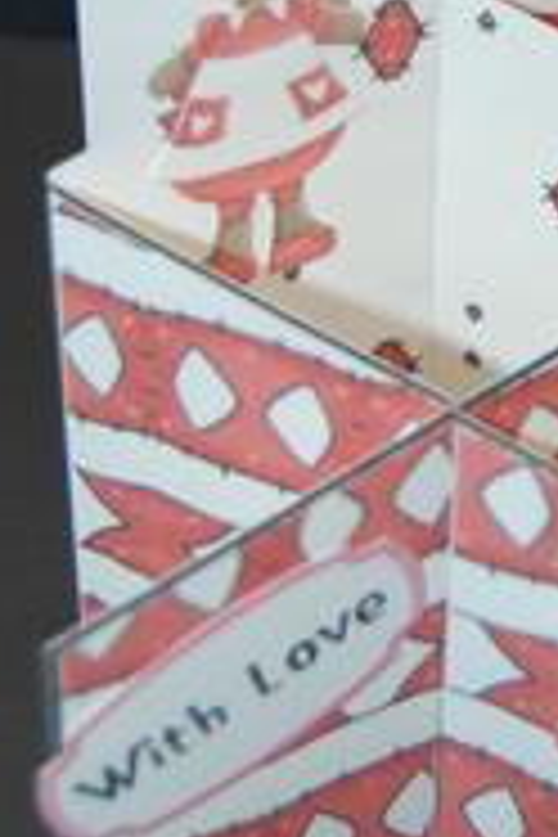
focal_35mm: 112
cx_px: 448
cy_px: 205
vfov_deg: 18.1
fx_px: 2609
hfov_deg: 12.2
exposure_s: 1/60
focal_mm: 31
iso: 280
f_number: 4.5
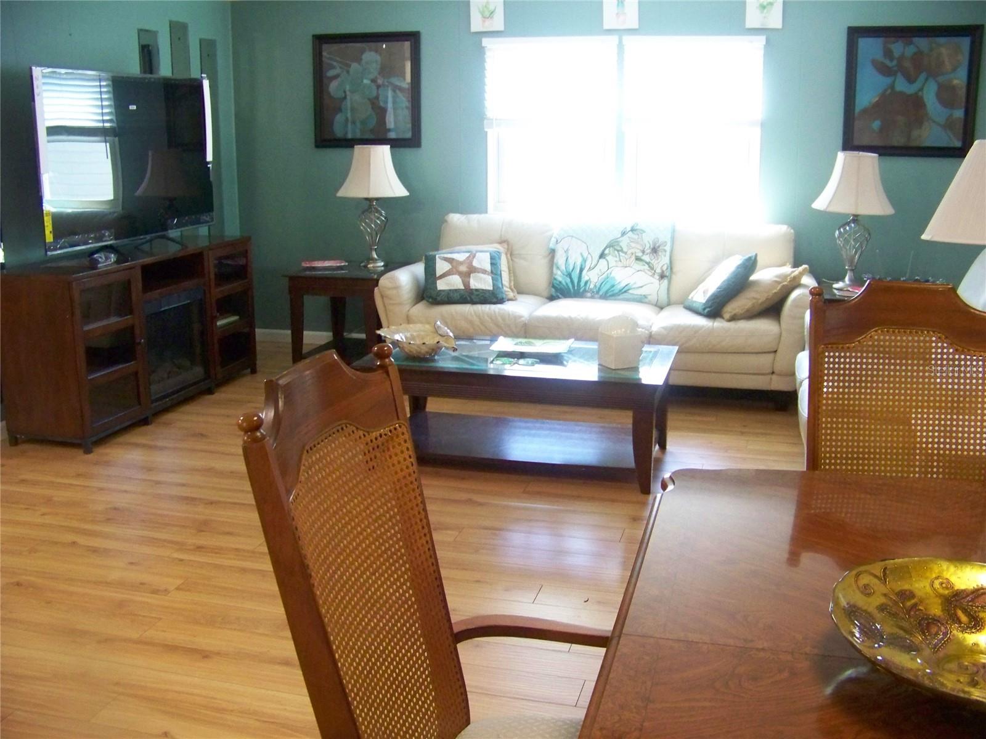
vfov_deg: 39.7
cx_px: 493
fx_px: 1025
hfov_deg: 51.4
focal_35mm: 36
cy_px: 370
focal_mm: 5.85
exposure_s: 1/30
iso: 400
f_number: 2.8
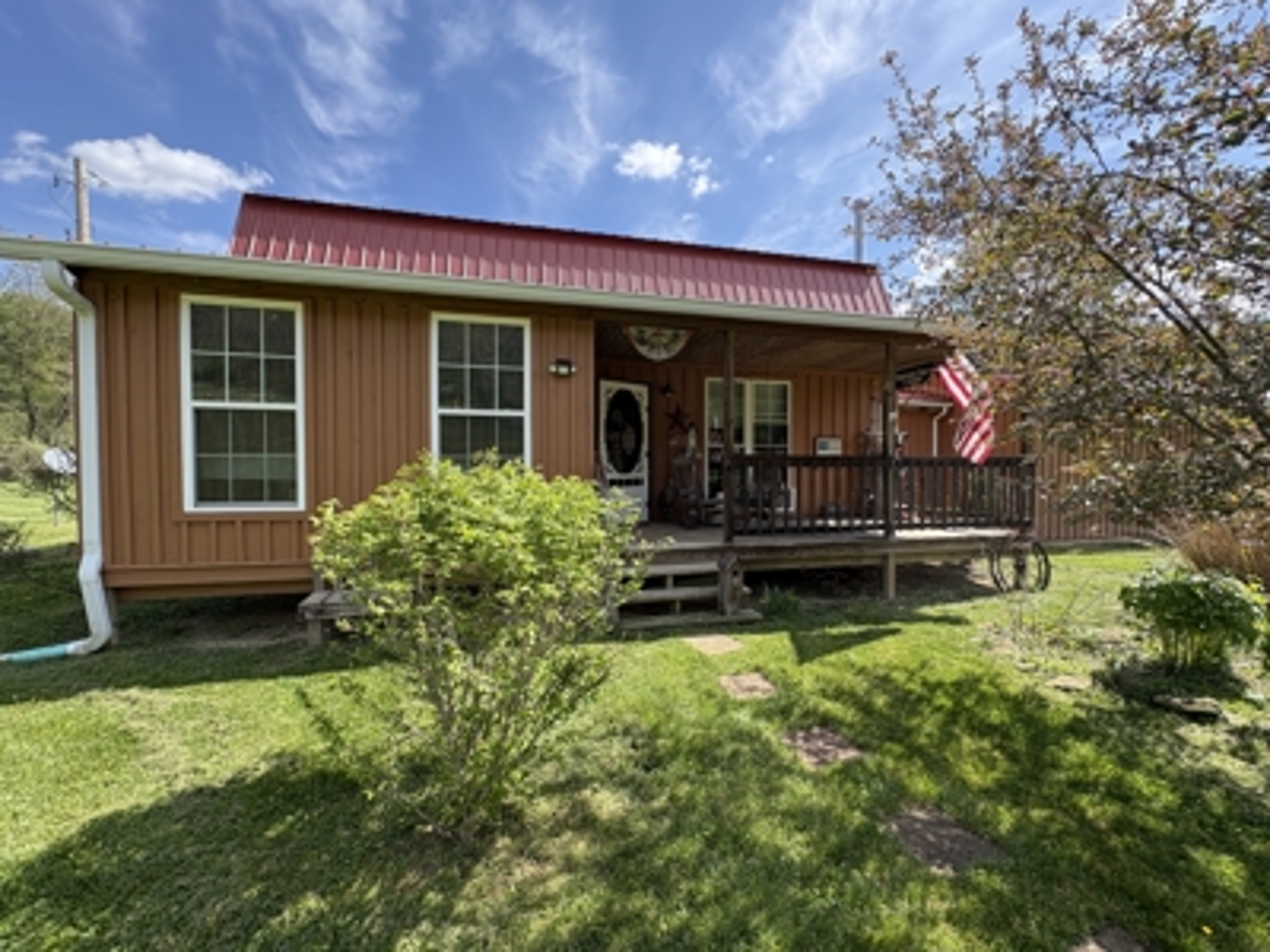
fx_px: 514
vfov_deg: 85.7
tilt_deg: -0.9
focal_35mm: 14
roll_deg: +0.2
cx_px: 635
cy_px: 476
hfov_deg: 102.1
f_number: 2.2
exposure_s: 1/394
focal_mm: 2.22
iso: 40
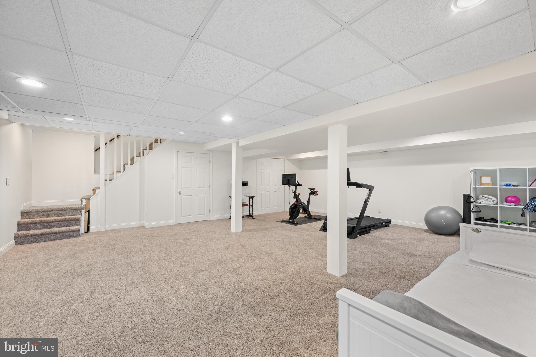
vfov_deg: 81.2
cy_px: 178
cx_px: 268
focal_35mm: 14
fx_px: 208
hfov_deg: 104.3
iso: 1250
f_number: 6.3
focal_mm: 14
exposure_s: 1/13
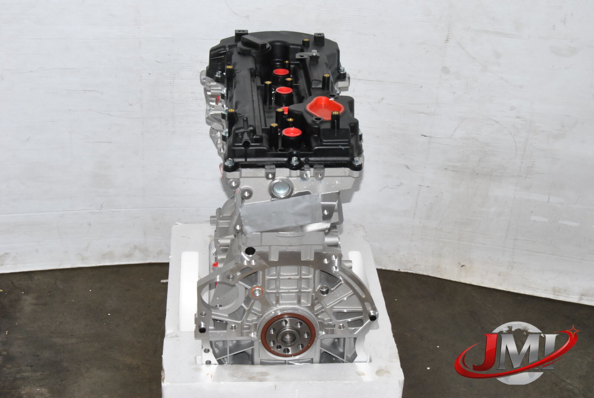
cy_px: 199
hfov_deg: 35.0
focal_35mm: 57
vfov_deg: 23.8
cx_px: 297
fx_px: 942
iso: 800
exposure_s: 1/200
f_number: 16
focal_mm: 38
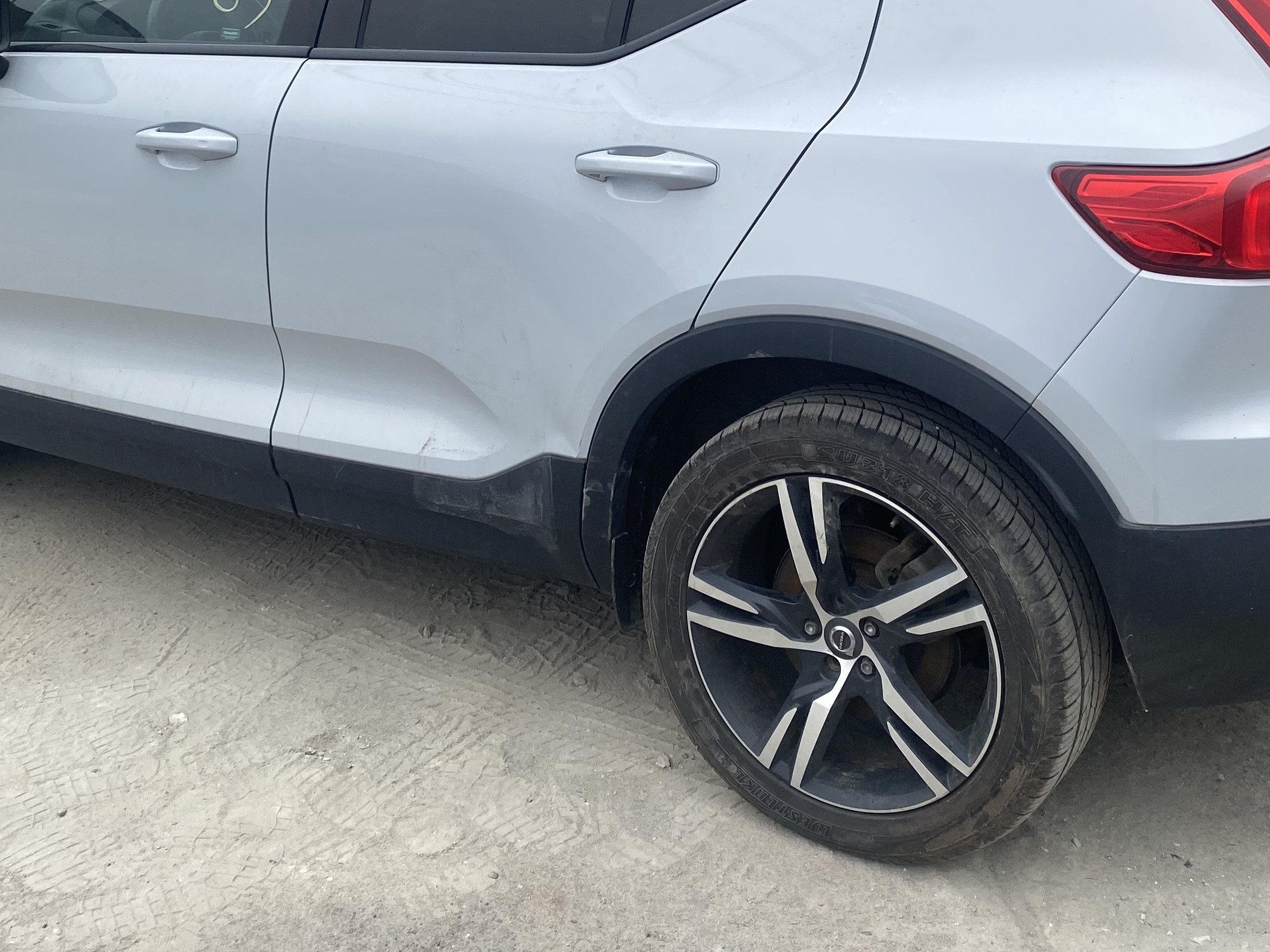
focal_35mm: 46
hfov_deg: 41.2
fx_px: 1688
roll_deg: +1.5
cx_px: 673
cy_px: 285
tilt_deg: -15.4
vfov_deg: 31.2
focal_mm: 4.25
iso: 32
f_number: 1.8
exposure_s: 1/1124
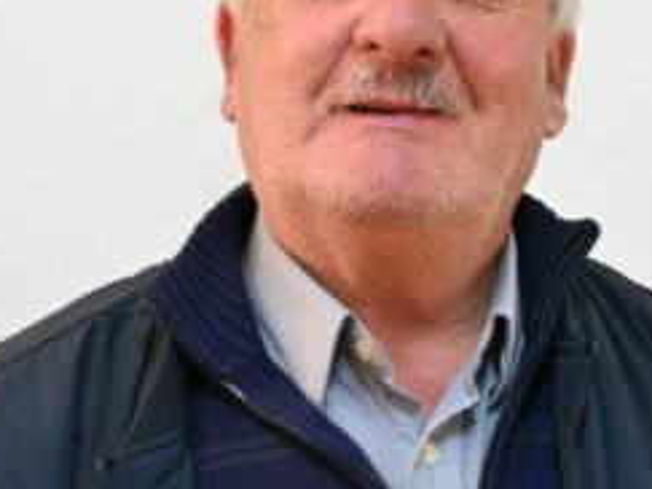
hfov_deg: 20.2
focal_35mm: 97
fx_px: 1826
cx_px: 392
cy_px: 191
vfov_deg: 15.2
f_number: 6.3
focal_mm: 34
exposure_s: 1/50
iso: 10000
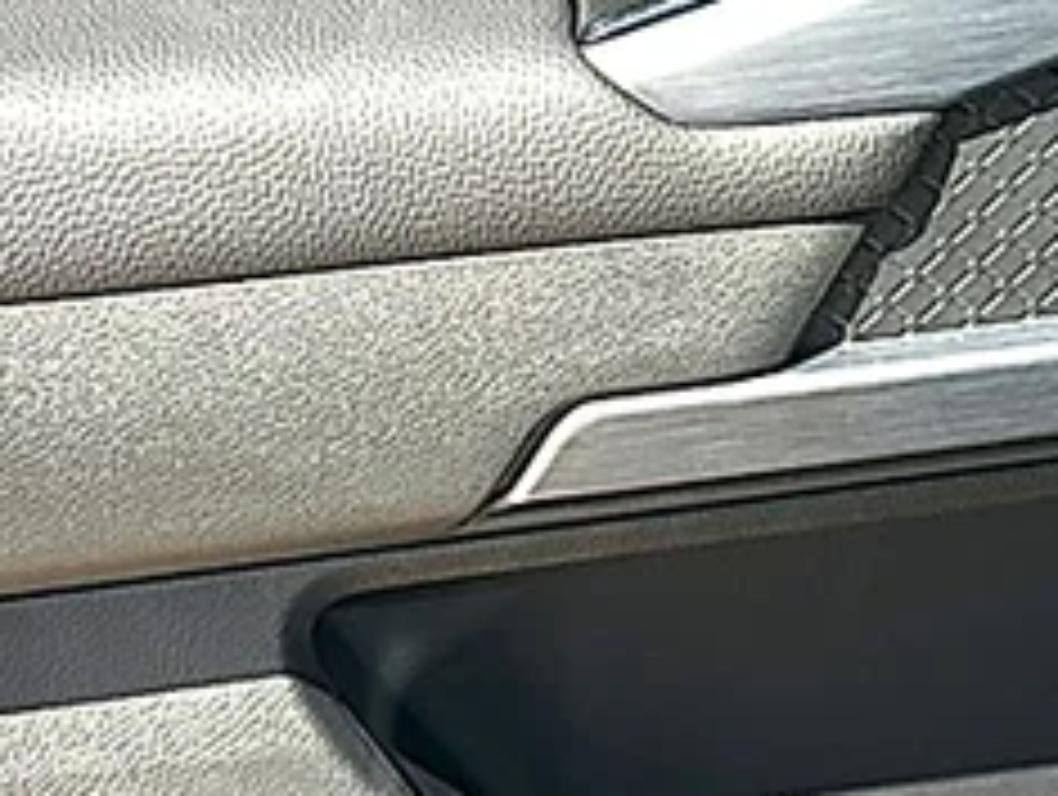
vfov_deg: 12.9
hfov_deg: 17.0
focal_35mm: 113
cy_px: -79
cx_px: 1031
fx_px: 3459
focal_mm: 6.86
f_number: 1.78
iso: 80
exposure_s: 1/851
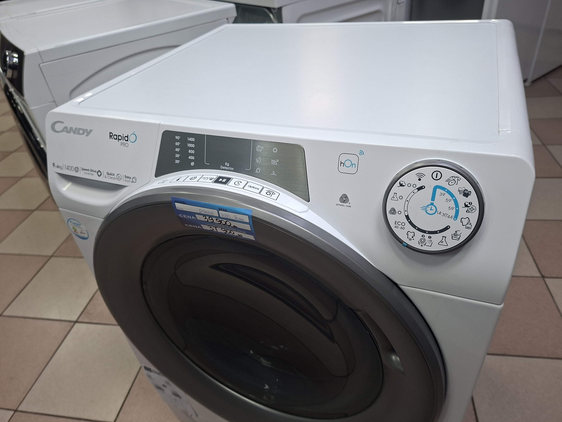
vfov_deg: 58.9
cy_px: 211
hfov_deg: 73.9
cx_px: 281
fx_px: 373
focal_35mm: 23
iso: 200
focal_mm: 5.54
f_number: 1.8
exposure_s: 1/100
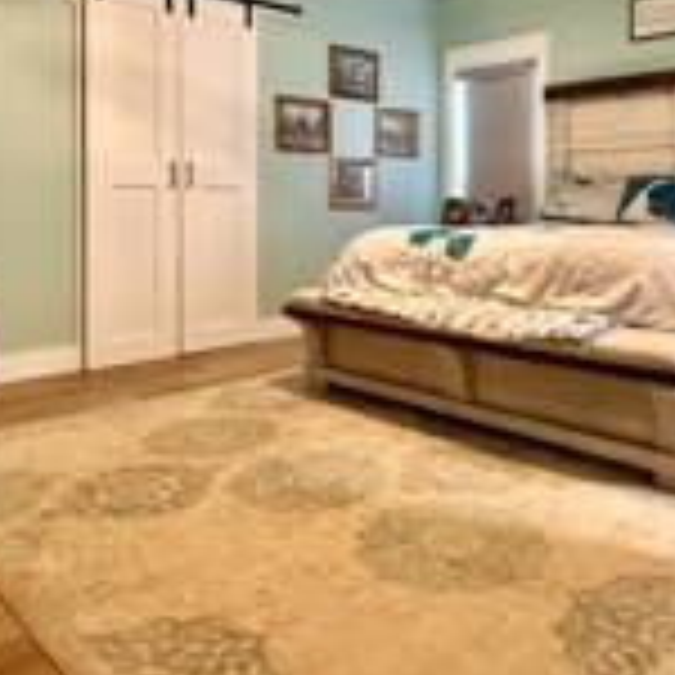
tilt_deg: -0.2
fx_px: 728
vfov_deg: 48.7
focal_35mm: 33
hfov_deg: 49.1
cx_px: 436
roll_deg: -0.4
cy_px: 212
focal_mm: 2.22
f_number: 2.2
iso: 800
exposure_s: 1/60
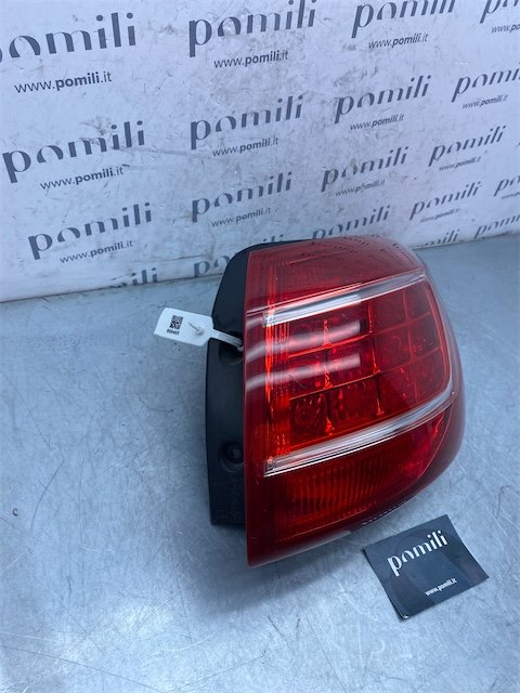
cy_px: 346
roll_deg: -19.0
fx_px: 521
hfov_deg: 53.1
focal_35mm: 26
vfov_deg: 67.3
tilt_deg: -43.7
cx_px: 260
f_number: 1.8
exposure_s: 1/884
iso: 32
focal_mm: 4.25
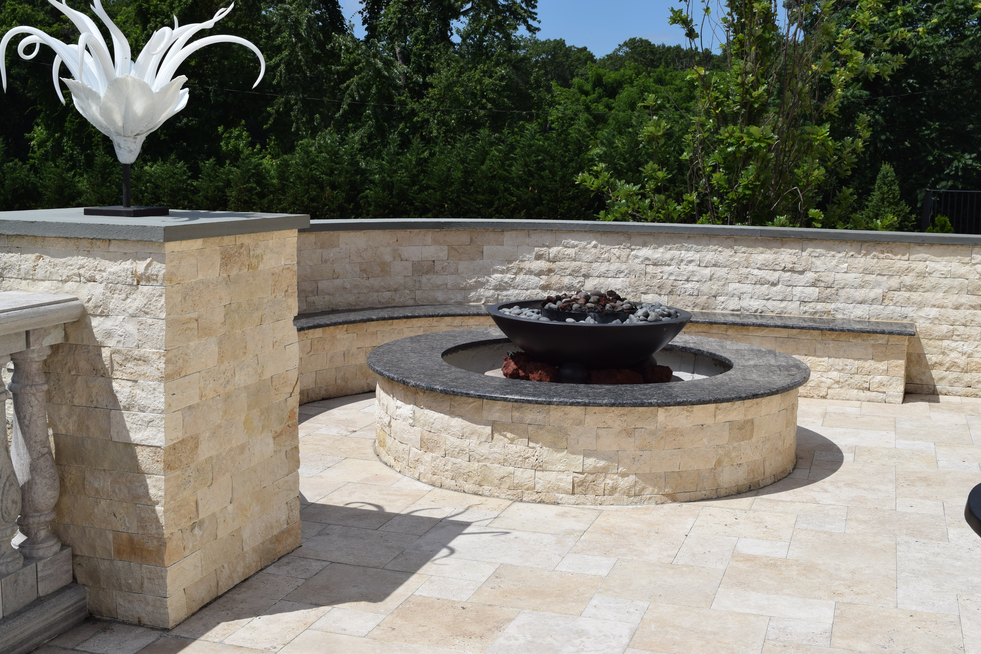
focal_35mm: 45
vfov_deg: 29.9
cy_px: 327
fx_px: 1226
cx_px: 490
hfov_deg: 43.6
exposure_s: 1/500
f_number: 11
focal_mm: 30
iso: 200
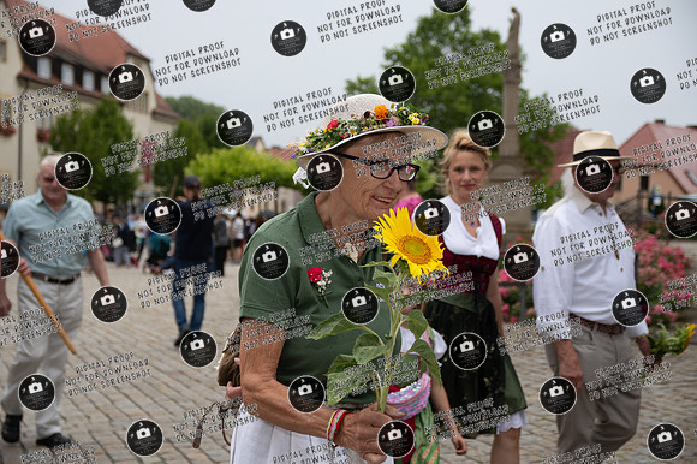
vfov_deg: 22.6
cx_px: 348
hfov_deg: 33.4
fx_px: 1161
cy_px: 232
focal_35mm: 60
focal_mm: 40
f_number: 3.5
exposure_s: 1/400
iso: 110
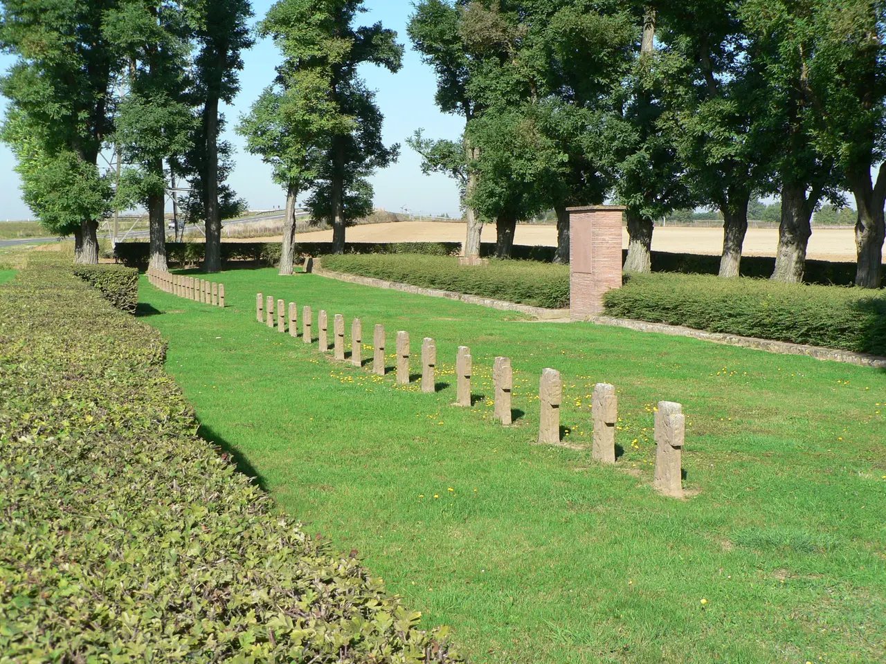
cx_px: 443
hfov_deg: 36.2
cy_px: 332
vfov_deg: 27.5
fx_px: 1357
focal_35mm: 53
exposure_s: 1/400
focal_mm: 8.8
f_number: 4
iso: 80
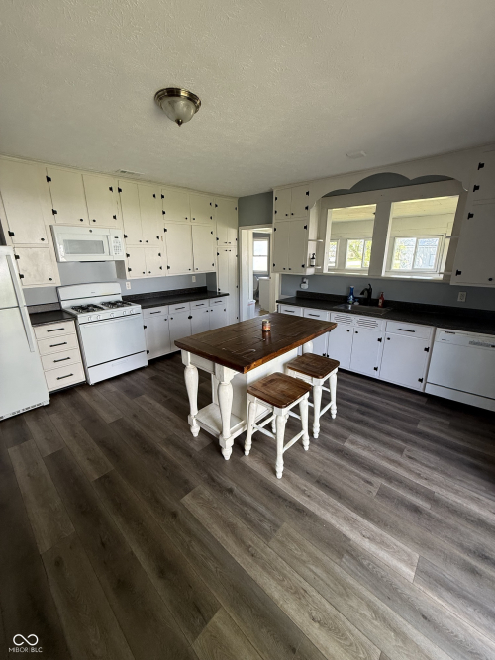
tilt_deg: -15.8
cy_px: 330
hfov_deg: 85.7
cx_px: 248
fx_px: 267
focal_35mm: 14
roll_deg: +0.2
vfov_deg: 102.1
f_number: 2.2
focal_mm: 2.22
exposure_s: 1/99
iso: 160
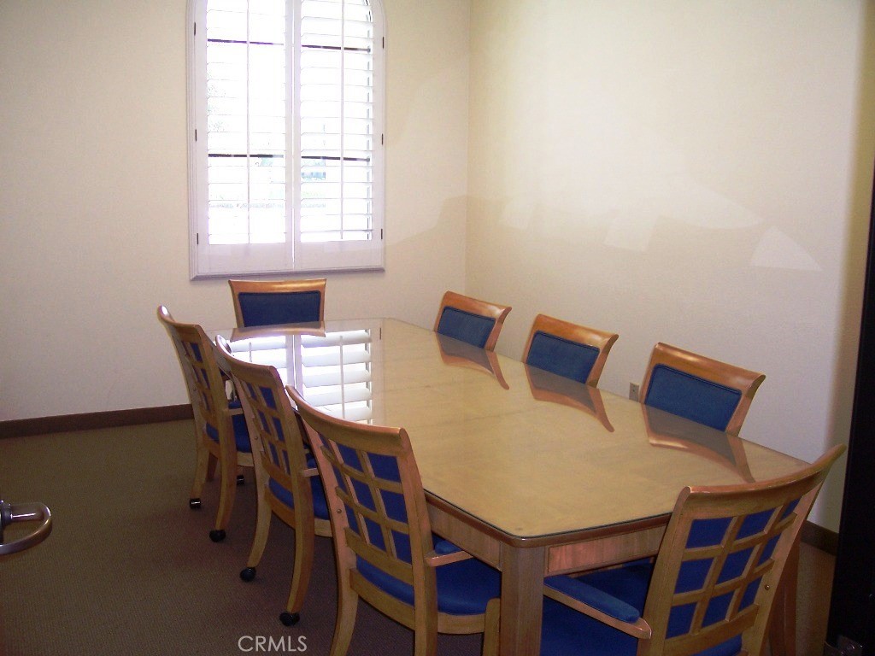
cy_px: 328
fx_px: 859
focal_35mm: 34
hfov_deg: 54.0
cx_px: 438
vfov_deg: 41.8
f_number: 2.7
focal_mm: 5.6
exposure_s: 1/60
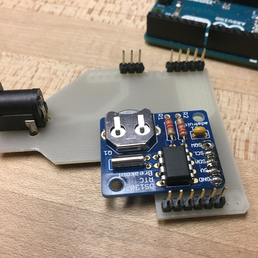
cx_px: 138
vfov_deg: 46.0
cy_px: 135
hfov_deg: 46.0
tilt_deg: -54.5
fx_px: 304
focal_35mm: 36
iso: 125
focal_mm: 4.15
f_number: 2.2
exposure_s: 1/30
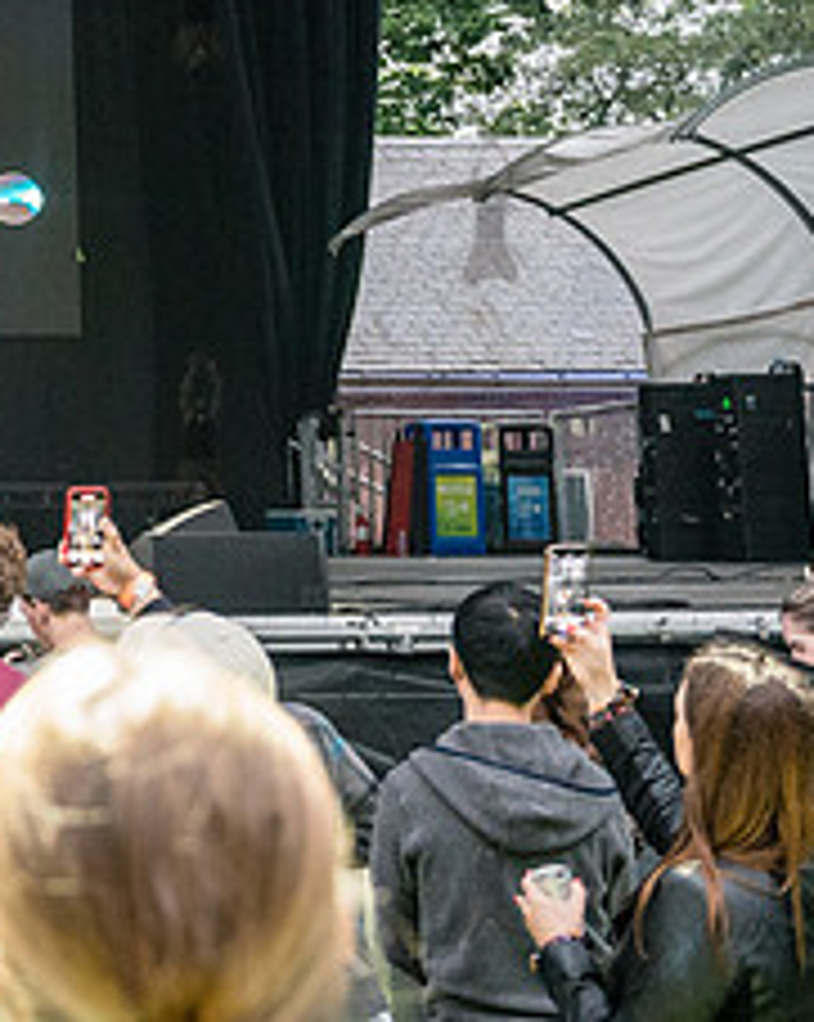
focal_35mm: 81
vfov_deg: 23.3
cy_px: 205
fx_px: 2444
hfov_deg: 17.2
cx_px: -382
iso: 4000
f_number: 3.2
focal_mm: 32
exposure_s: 1/200
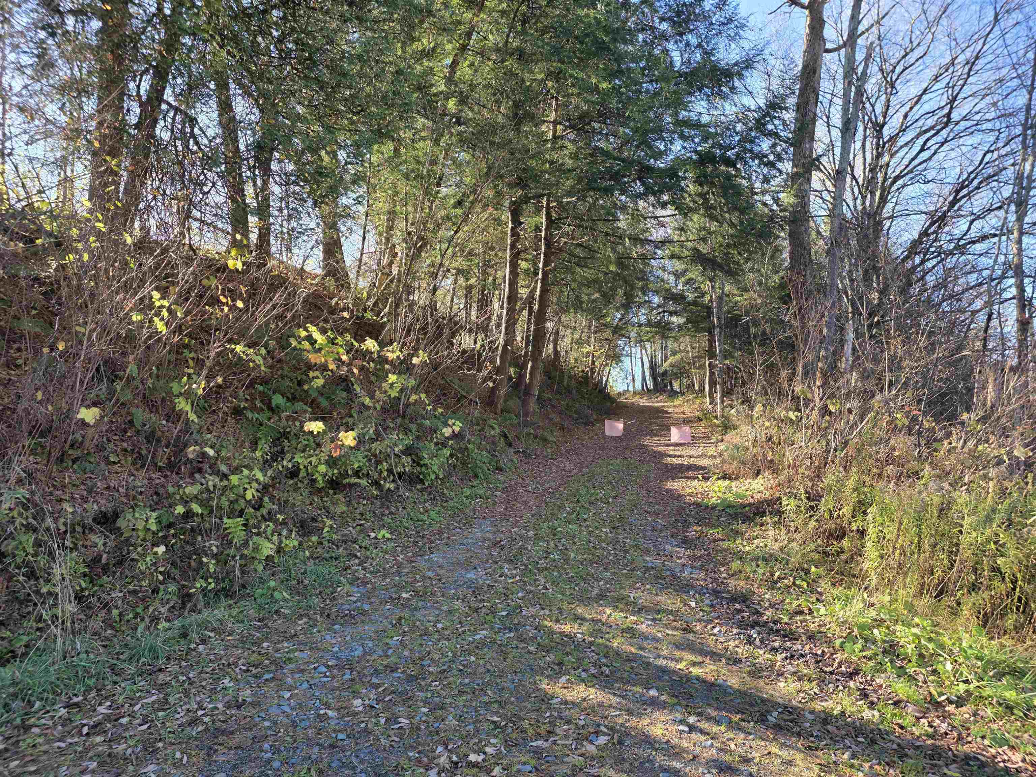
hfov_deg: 73.9
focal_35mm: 23
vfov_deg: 58.9
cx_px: 518
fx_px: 688
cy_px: 388
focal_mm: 6.25
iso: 50
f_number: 1.7
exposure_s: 1/359
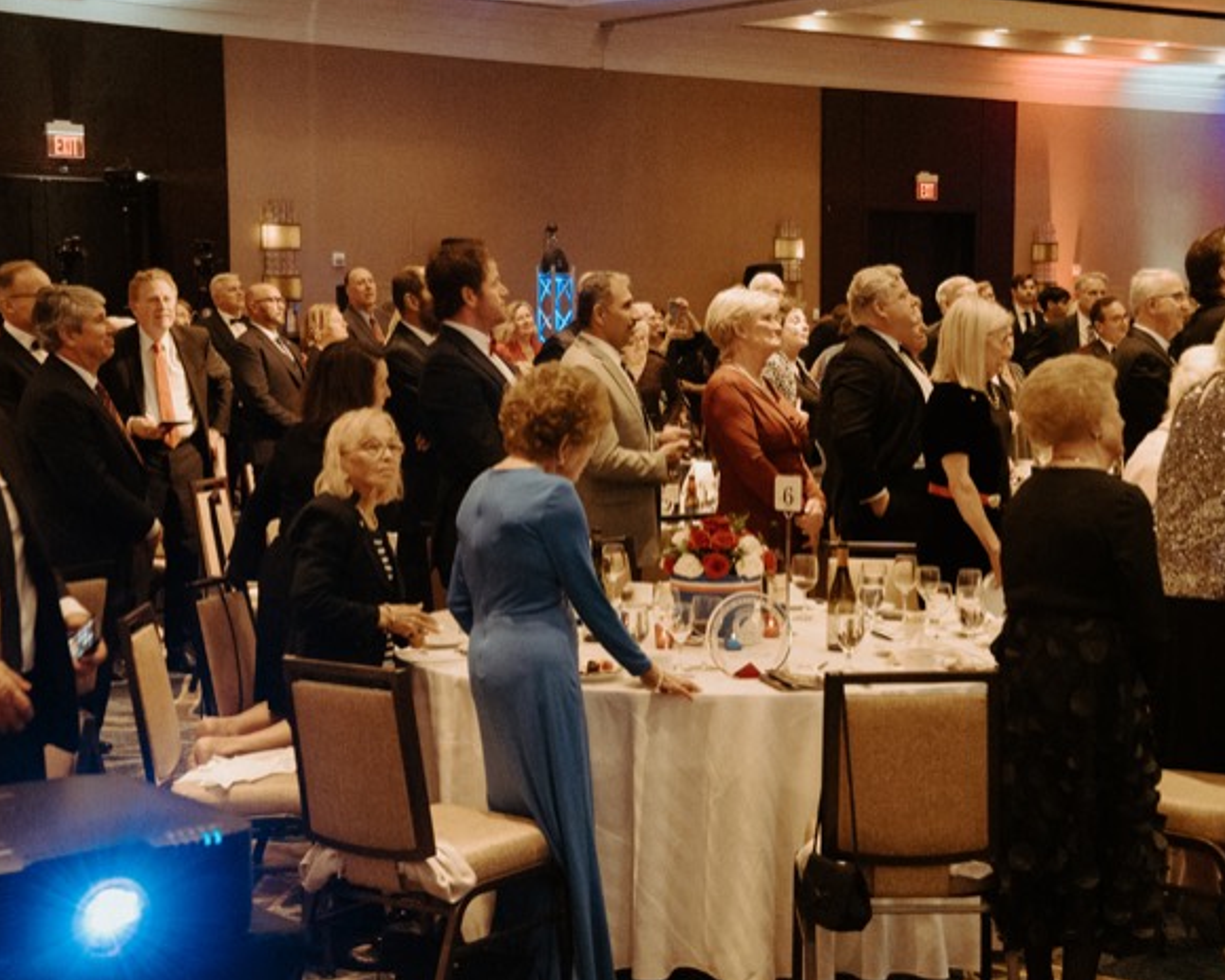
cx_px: 691
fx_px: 2393
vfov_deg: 23.1
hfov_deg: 28.7
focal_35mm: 66
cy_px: 529
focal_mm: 34
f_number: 3.2
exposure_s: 1/100
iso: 6400
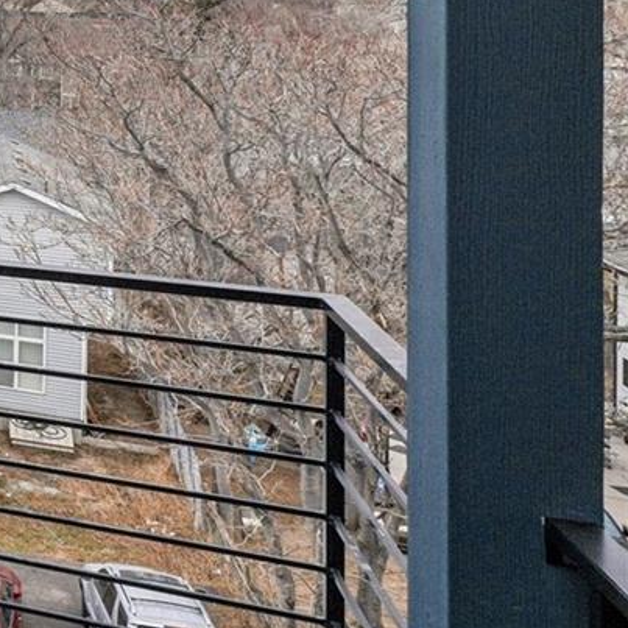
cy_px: -23
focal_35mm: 56
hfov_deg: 19.1
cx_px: -617
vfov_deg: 28.5
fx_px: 1143
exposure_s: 1/350
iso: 100
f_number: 8
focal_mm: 11
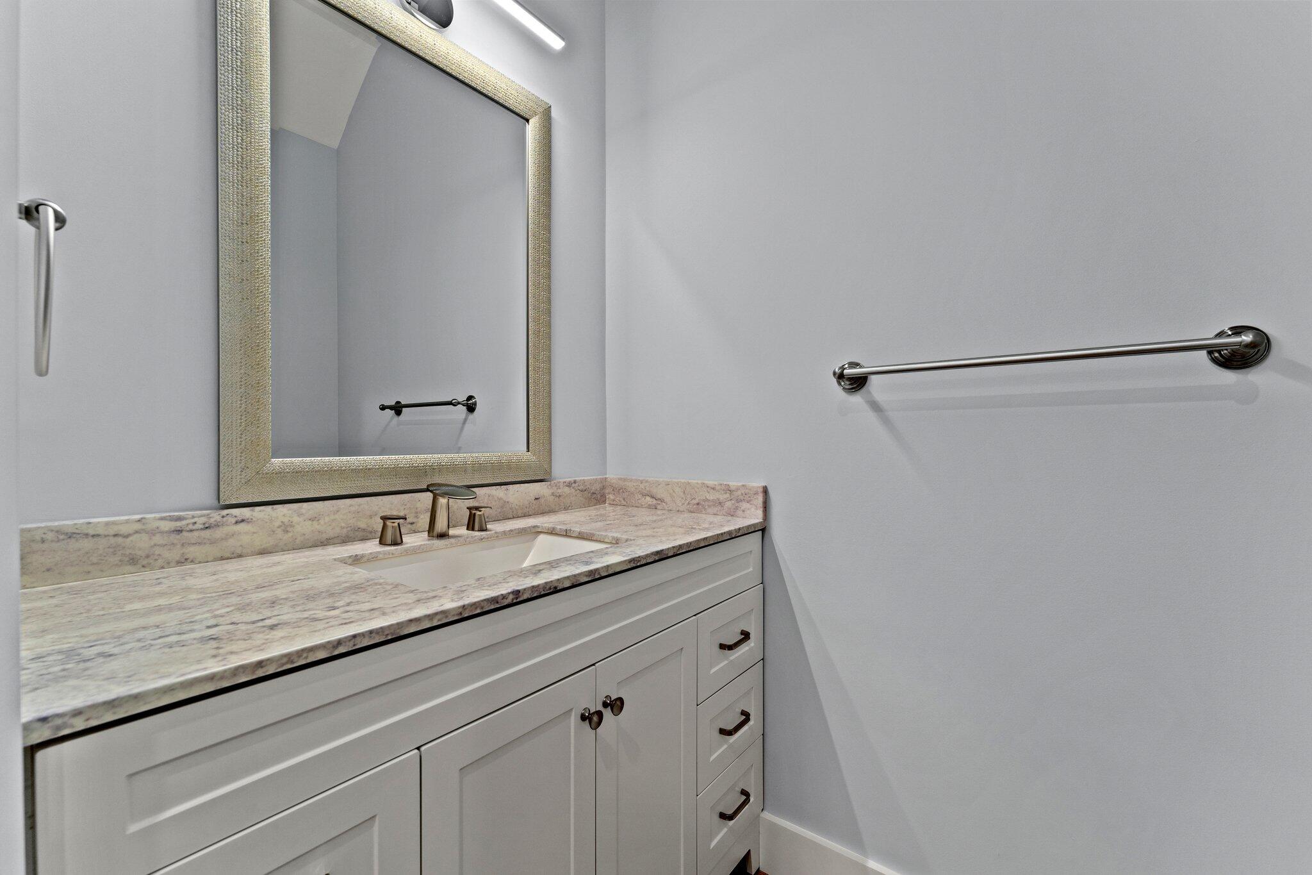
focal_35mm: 14
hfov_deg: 104.3
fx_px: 510
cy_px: 438
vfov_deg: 81.2
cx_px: 656
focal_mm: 14
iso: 400
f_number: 8
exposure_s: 1/8
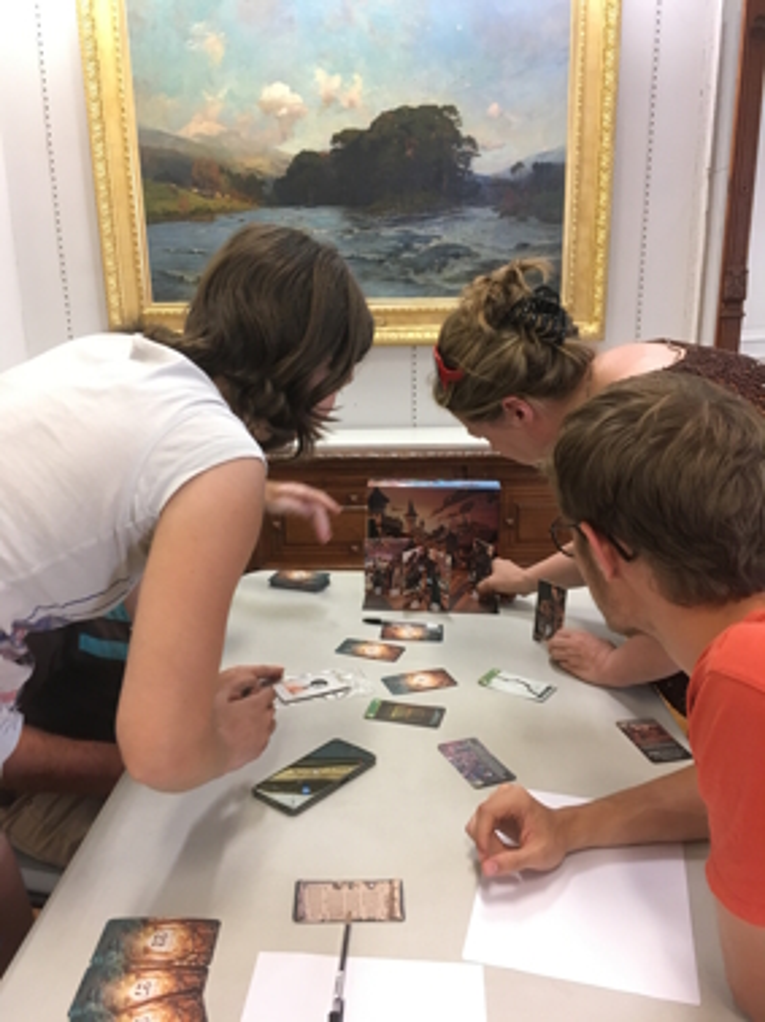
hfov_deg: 48.2
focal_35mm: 29
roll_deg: +1.0
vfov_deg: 61.7
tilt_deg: -15.5
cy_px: 511
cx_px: 382
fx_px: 855
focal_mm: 4.15
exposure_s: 1/33
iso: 200
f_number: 2.2
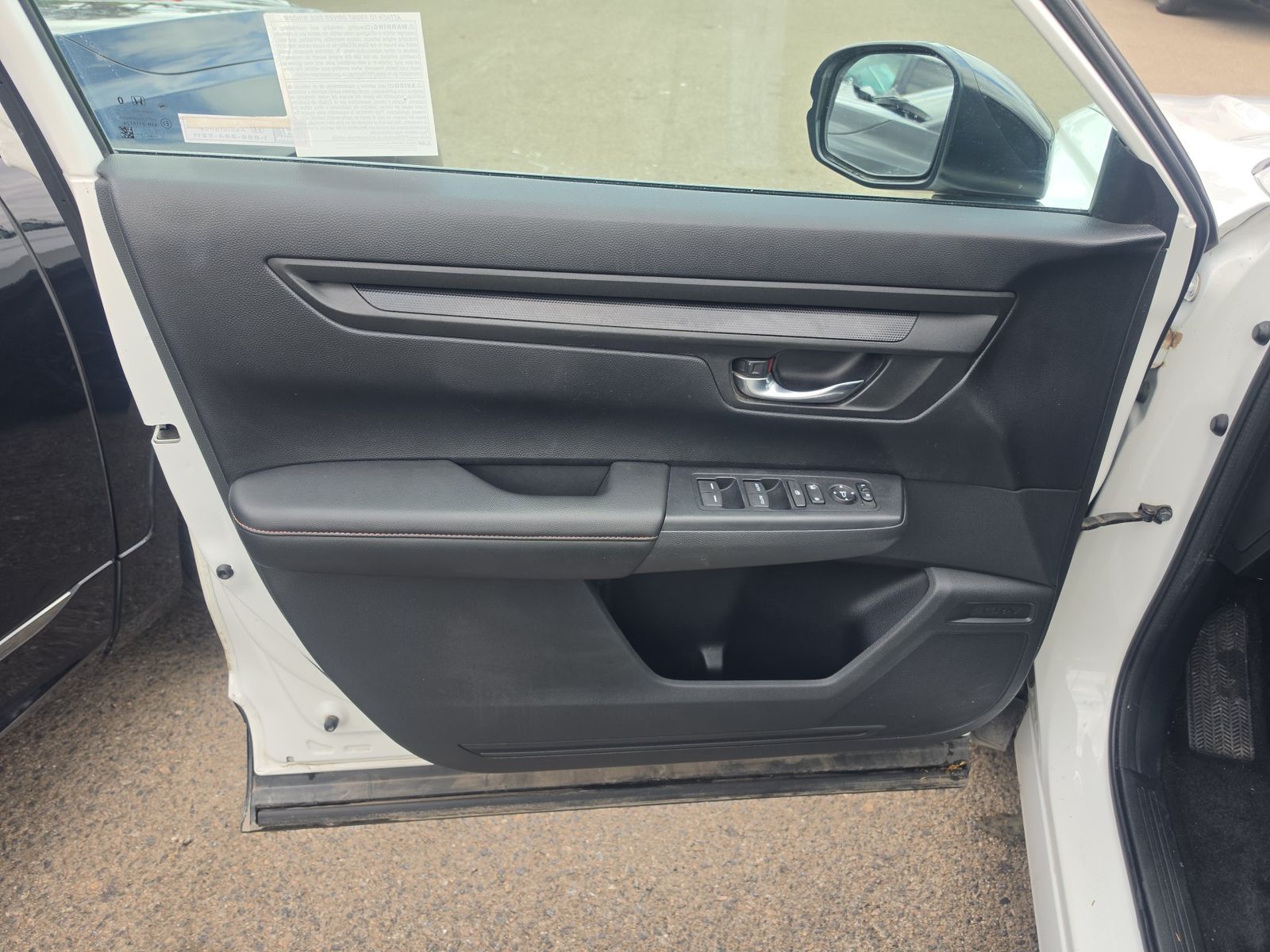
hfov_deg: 73.9
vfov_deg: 58.9
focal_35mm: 23
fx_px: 844
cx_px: 635
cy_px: 476
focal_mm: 6.5
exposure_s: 1/177
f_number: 1.4
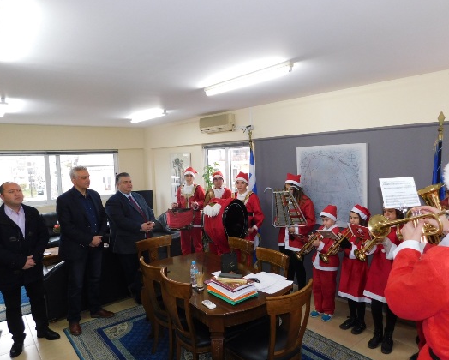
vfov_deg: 56.8
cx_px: 246
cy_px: 183
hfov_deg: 67.9
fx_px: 332
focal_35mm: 25
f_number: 3
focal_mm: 4
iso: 200
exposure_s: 1/30
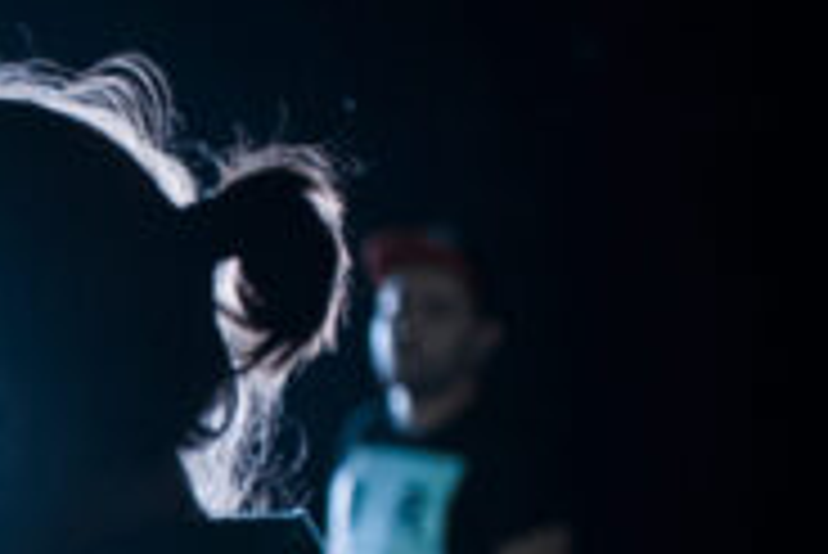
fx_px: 3361
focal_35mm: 146
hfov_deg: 12.6
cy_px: 813
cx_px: -724
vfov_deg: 9.2
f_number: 1.6
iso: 1000
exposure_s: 1/125
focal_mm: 35
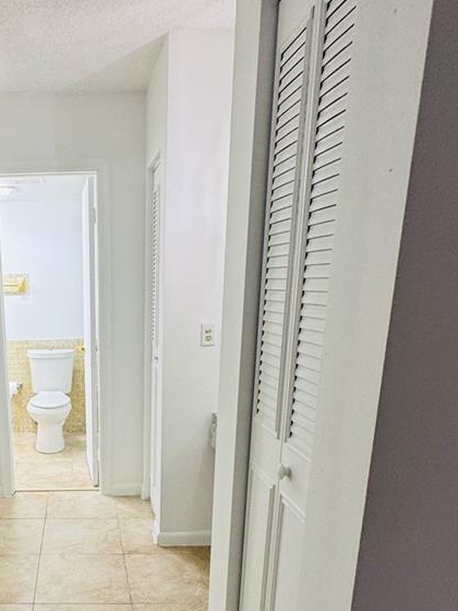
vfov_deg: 58.0
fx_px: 529
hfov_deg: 43.6
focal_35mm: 30
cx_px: 65
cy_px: 428
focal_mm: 2.22
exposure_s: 1/120
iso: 100
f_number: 2.2
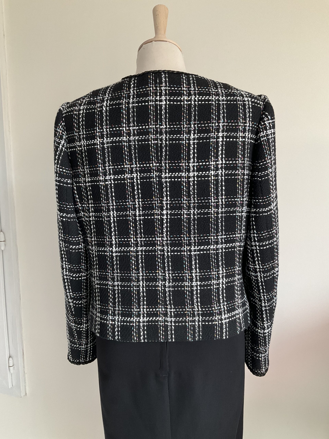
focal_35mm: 29
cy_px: 220
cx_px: 164
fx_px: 367
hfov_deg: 48.2
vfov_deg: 61.7
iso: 100
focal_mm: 3
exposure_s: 1/60
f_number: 1.8
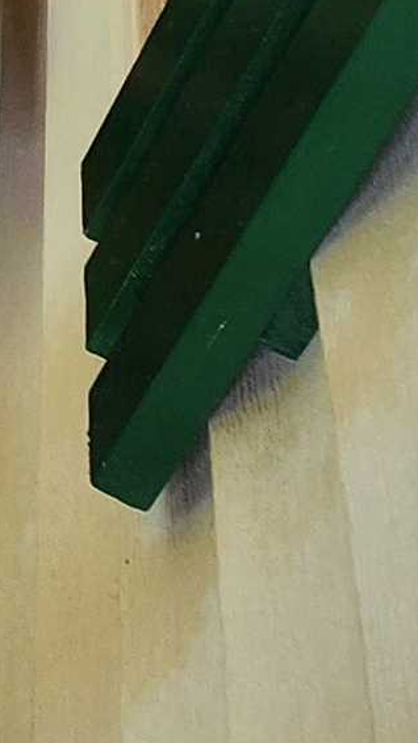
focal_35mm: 77
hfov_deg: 7.7
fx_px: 1517
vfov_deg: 20.4
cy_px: -560
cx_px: -1351
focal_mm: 2.2
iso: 50
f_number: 2.2
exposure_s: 1/60
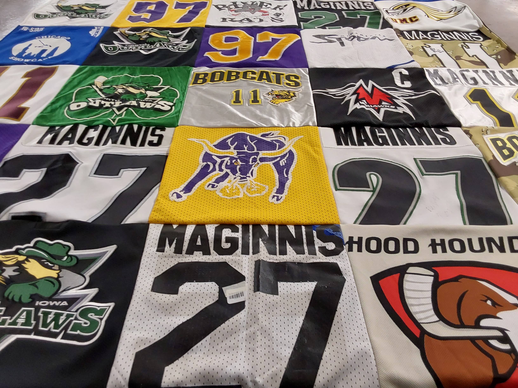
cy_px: 194
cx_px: 259
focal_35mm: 28
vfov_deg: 49.7
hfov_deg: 63.4
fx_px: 419
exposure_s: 1/60
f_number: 1.9
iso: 100
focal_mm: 2.91
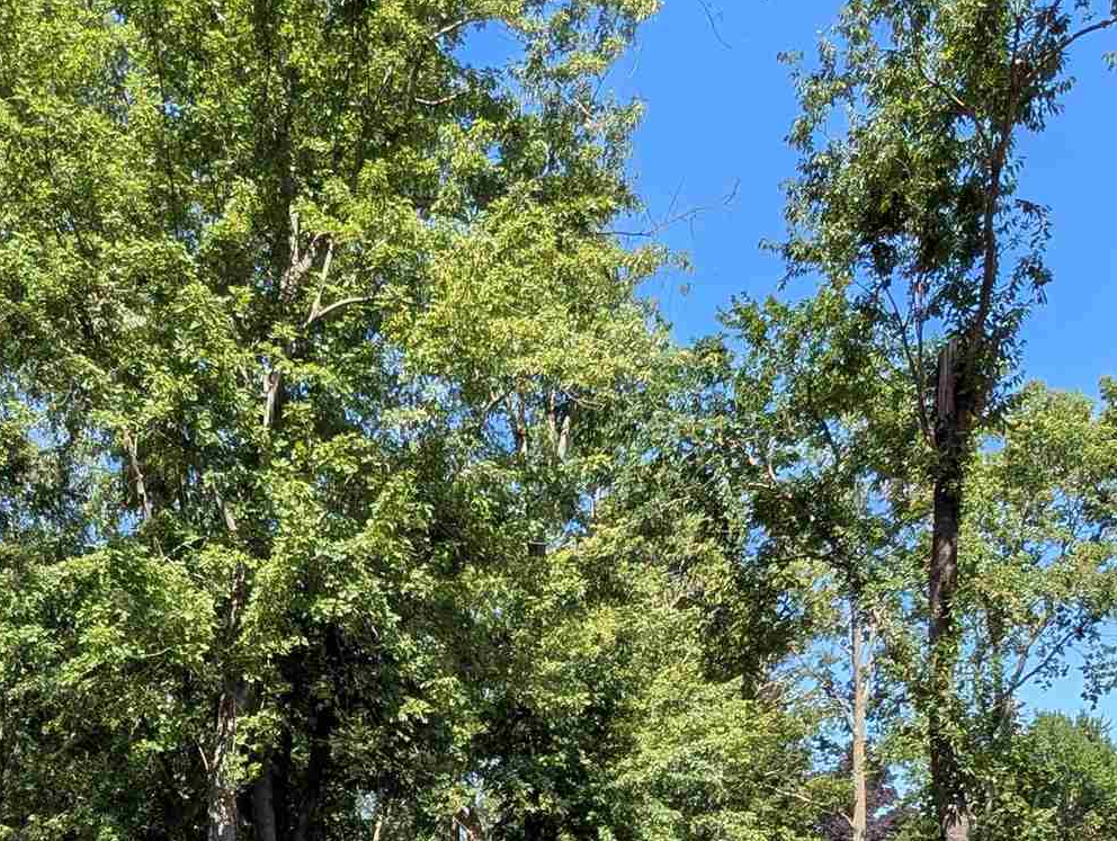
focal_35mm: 37
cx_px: 410
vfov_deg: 34.2
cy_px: 897
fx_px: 1196
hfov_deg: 49.5
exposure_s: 1/829
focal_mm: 2.23
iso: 39
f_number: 1.95
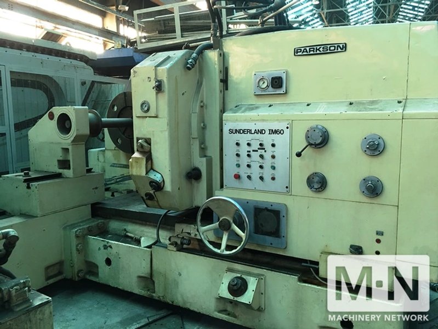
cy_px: 164
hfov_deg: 61.6
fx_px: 367
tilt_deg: -6.8
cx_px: 219
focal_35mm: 29
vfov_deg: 48.3
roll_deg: +0.5
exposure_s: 1/15
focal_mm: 4.15
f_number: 2.2
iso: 50
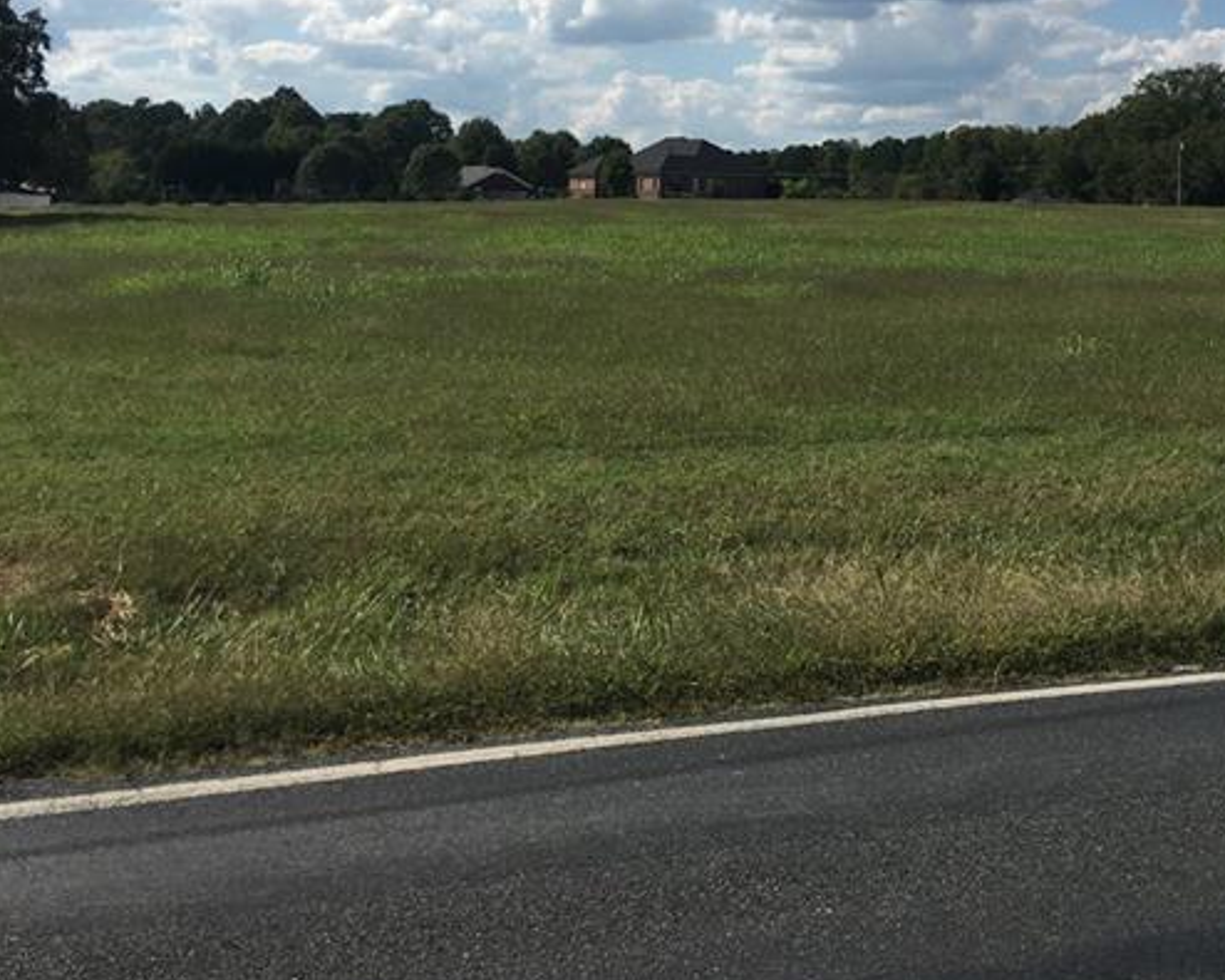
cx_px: 704
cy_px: 218
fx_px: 1595
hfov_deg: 41.9
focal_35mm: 44
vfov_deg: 33.3
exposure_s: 1/2747
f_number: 2.2
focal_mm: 4.15
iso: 25
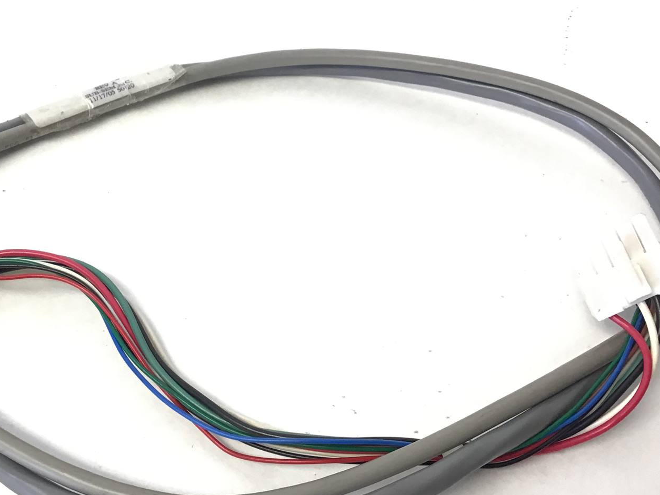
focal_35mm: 50
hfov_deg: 37.7
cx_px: 214
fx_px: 953
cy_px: 256
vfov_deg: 29.1
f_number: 2.4
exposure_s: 1/30
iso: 32
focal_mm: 3.3
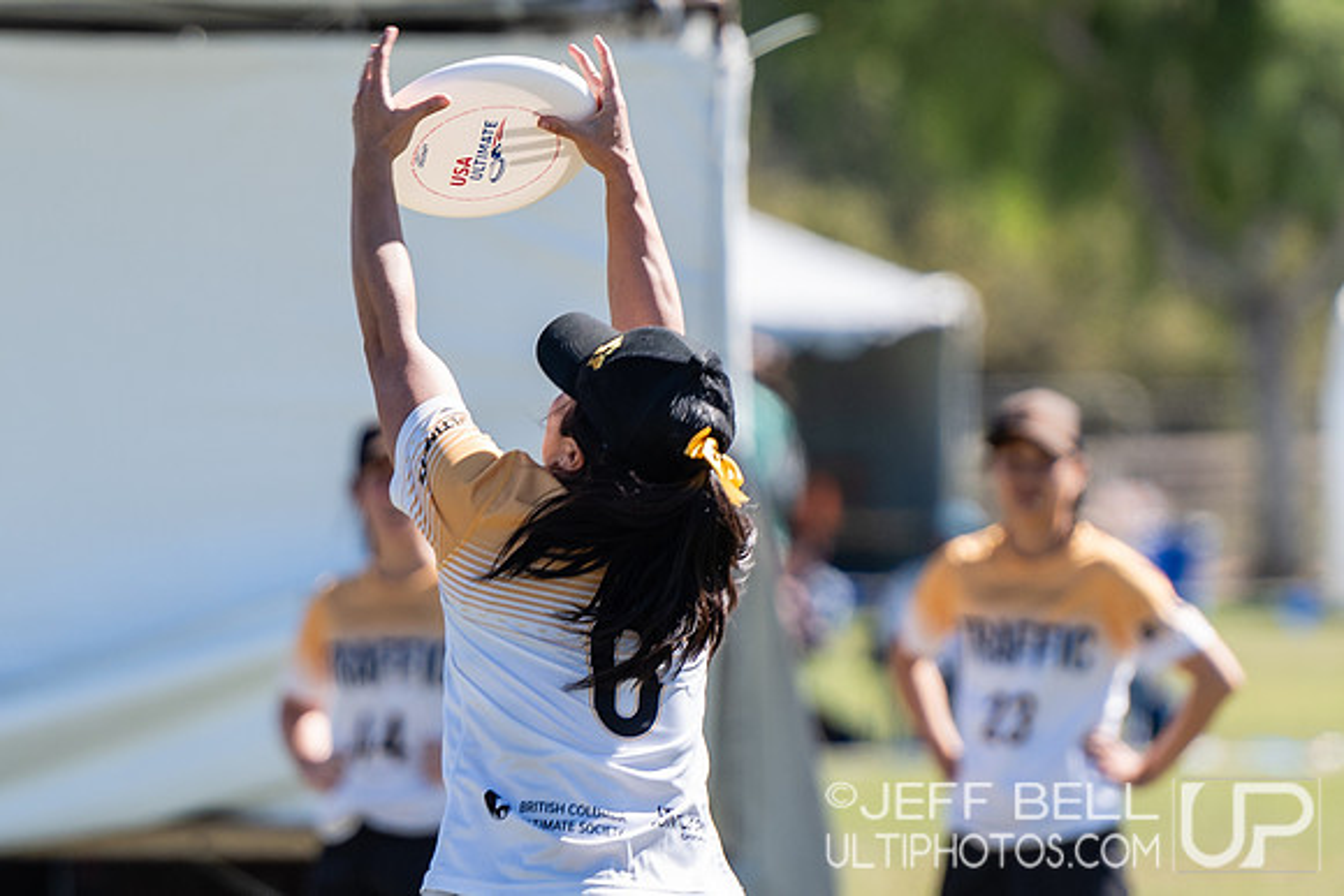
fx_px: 22728
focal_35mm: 609
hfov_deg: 3.4
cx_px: 605
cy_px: 408
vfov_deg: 2.3
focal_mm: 200
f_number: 2.8
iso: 100
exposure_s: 1/1000
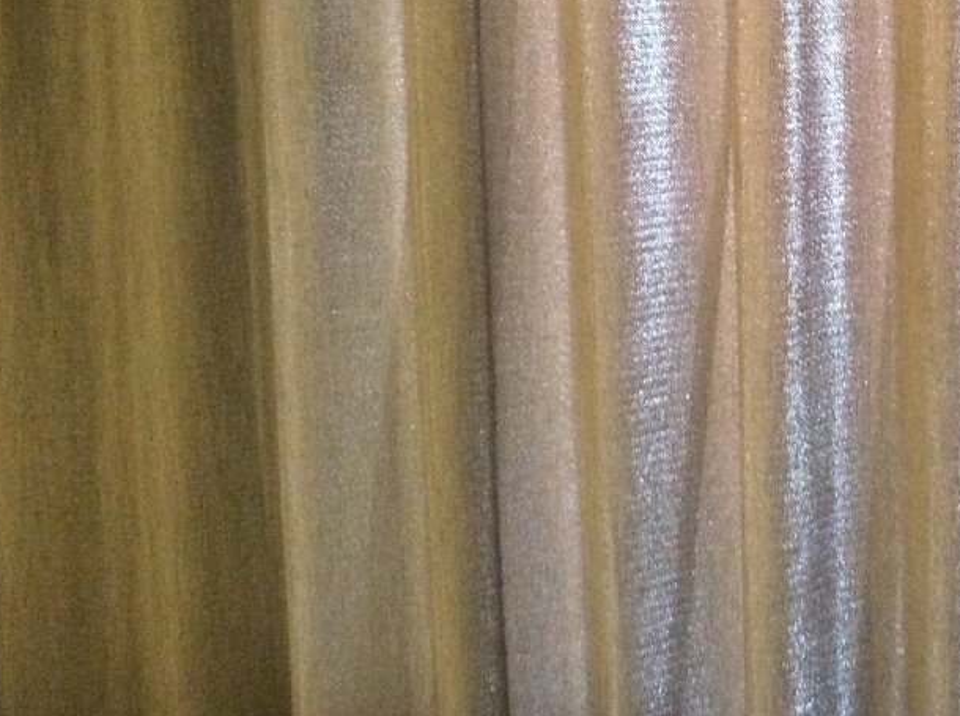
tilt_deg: -5.9
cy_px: 16
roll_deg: -1.0
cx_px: 845
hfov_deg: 29.6
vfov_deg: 22.4
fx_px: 1744
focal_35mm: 63
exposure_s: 1/15
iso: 320
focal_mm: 3.3
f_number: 2.4
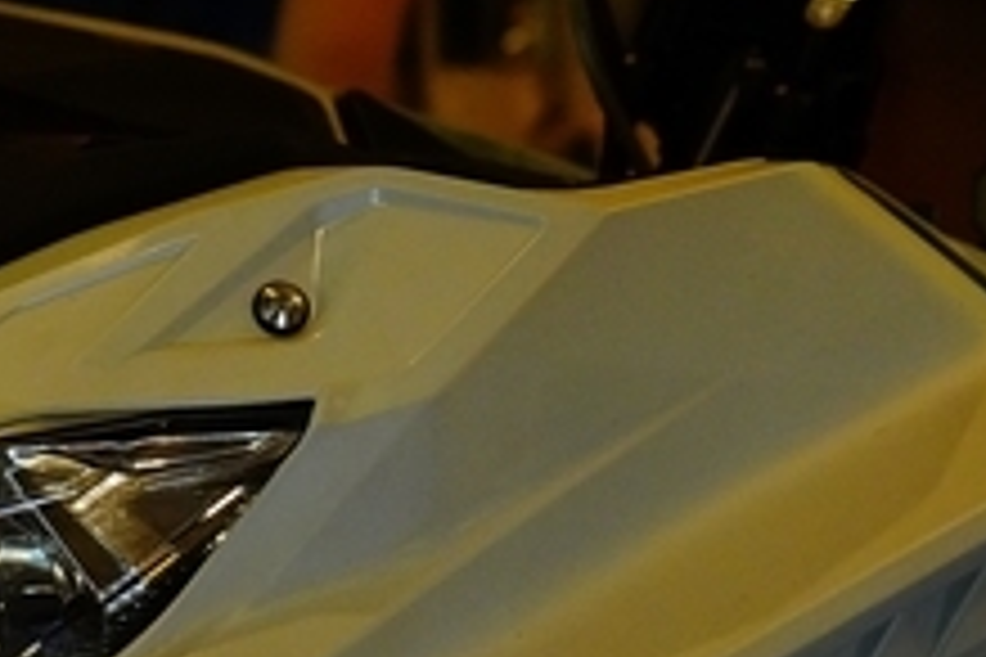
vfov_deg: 6.0
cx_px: 864
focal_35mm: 230
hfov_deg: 8.9
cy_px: 623
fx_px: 6299
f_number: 4
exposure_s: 1/80
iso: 4000
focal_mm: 63
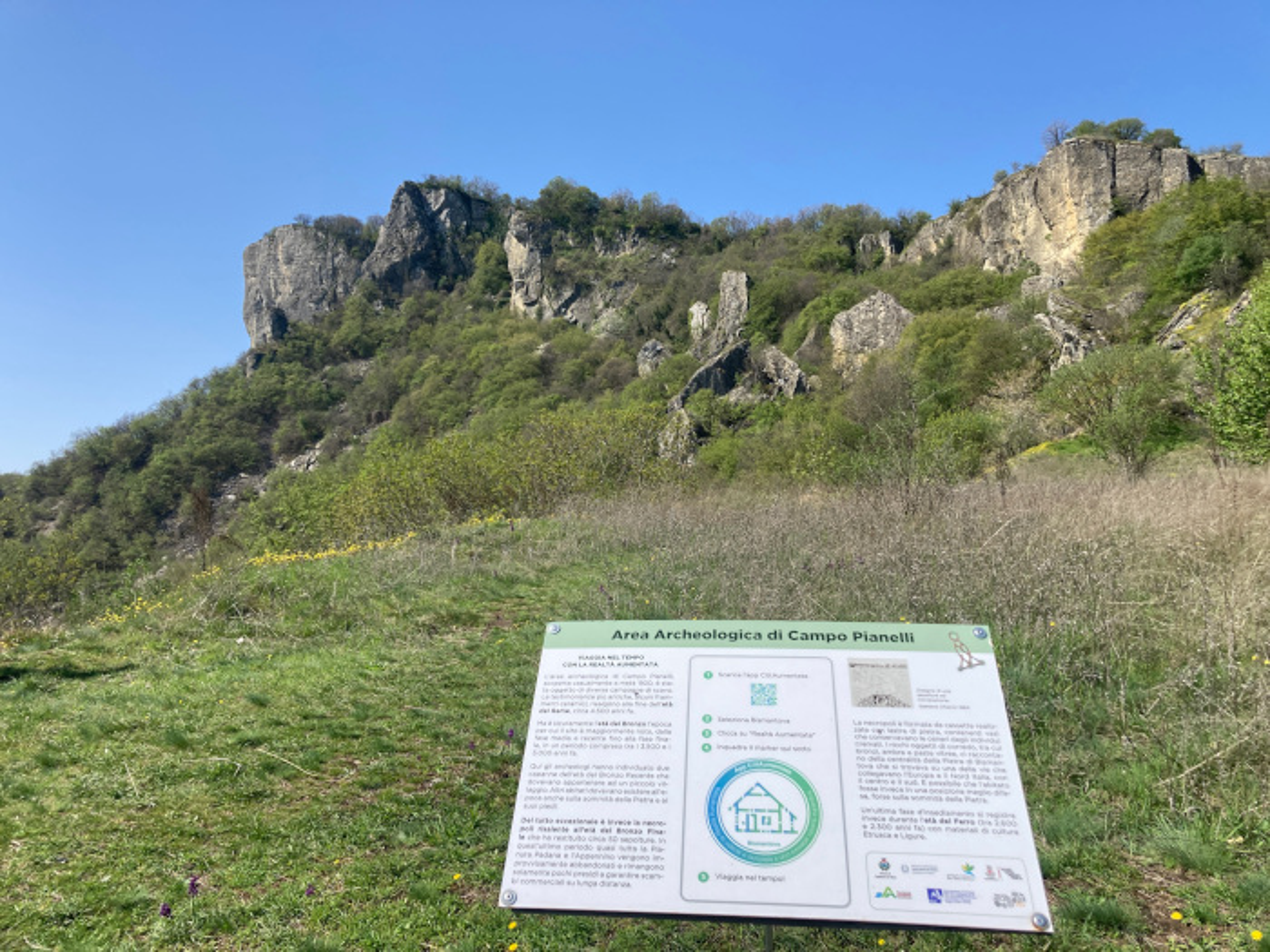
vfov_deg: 49.7
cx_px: 635
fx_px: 1027
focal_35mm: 28
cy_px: 476
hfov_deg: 63.4
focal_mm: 3.99
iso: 20
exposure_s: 1/2404
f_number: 1.8
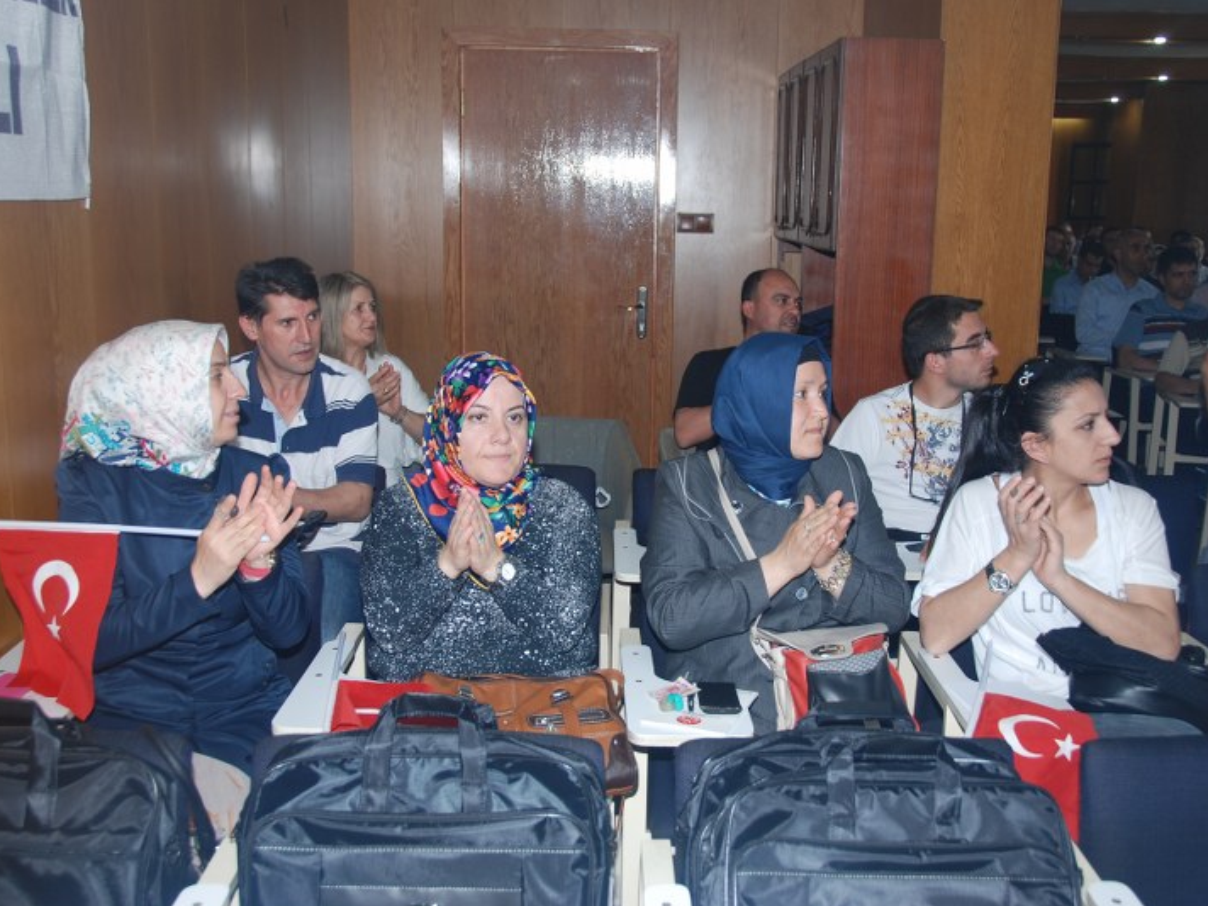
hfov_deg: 47.8
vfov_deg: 36.8
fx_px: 1361
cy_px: 454
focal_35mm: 39
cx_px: 668
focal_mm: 24
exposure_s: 1/60
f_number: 4
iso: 200
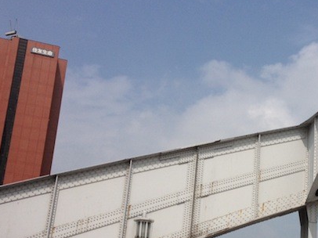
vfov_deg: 21.1
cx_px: 258
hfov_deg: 27.6
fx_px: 633
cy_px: 175
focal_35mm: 69
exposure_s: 1/3690
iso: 64
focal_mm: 4.28
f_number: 2.4
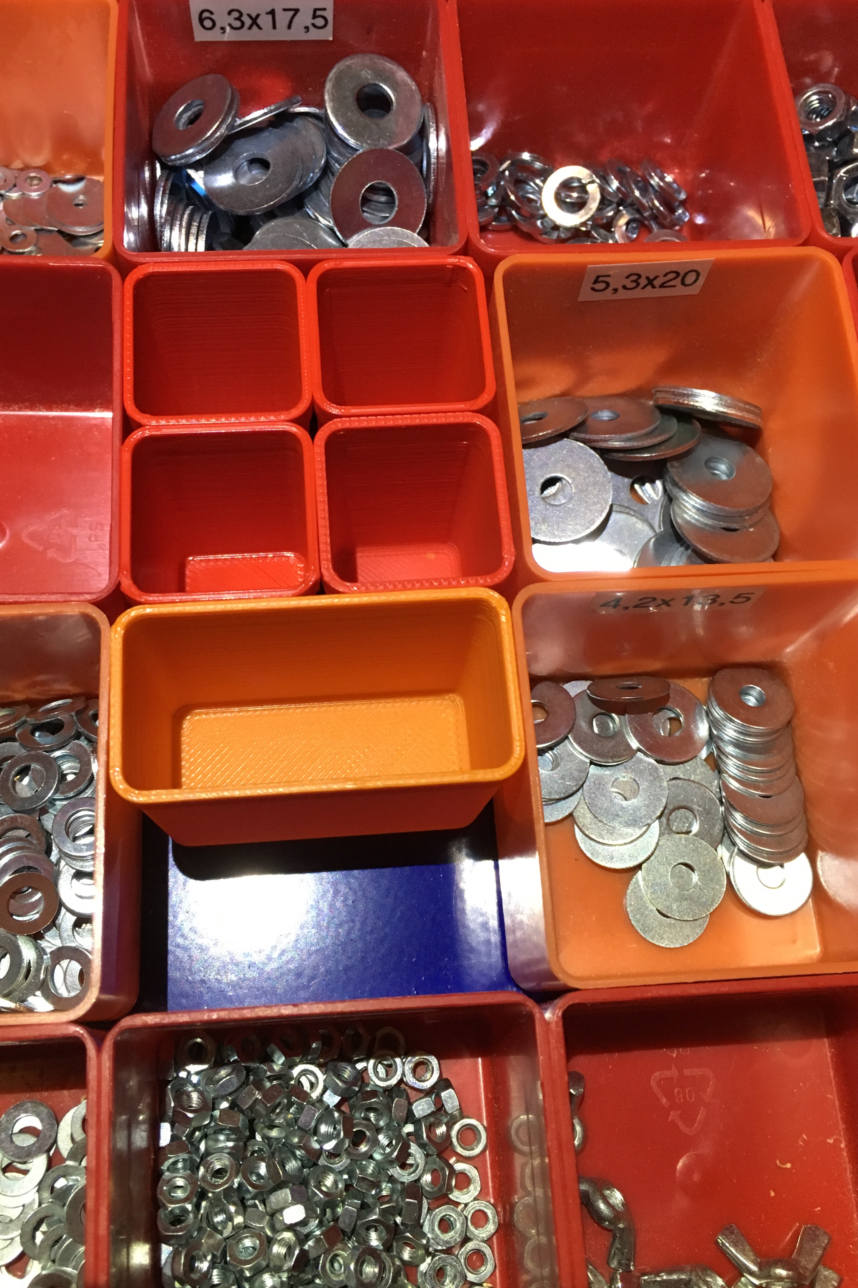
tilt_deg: -70.2
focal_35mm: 31
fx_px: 1108
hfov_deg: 42.3
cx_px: 395
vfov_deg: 60.3
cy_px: 628
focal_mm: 4.15
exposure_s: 1/33
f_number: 2.2
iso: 200
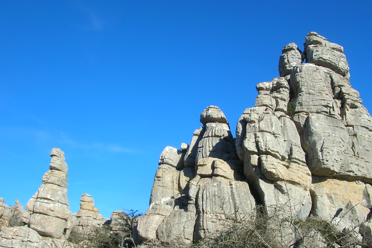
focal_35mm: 39
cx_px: 193
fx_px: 403
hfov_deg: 49.5
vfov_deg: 34.2
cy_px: 135
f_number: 5.6
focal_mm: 5.8
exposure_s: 1/281
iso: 50
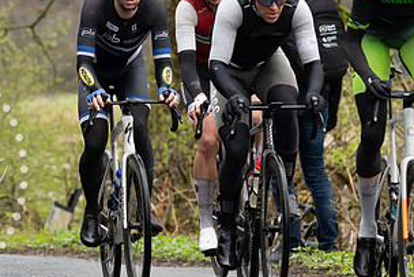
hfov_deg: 2.7
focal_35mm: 756
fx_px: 8698
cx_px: -27
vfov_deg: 1.8
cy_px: 56
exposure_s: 1/1000
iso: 1000
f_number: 3.5
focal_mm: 200
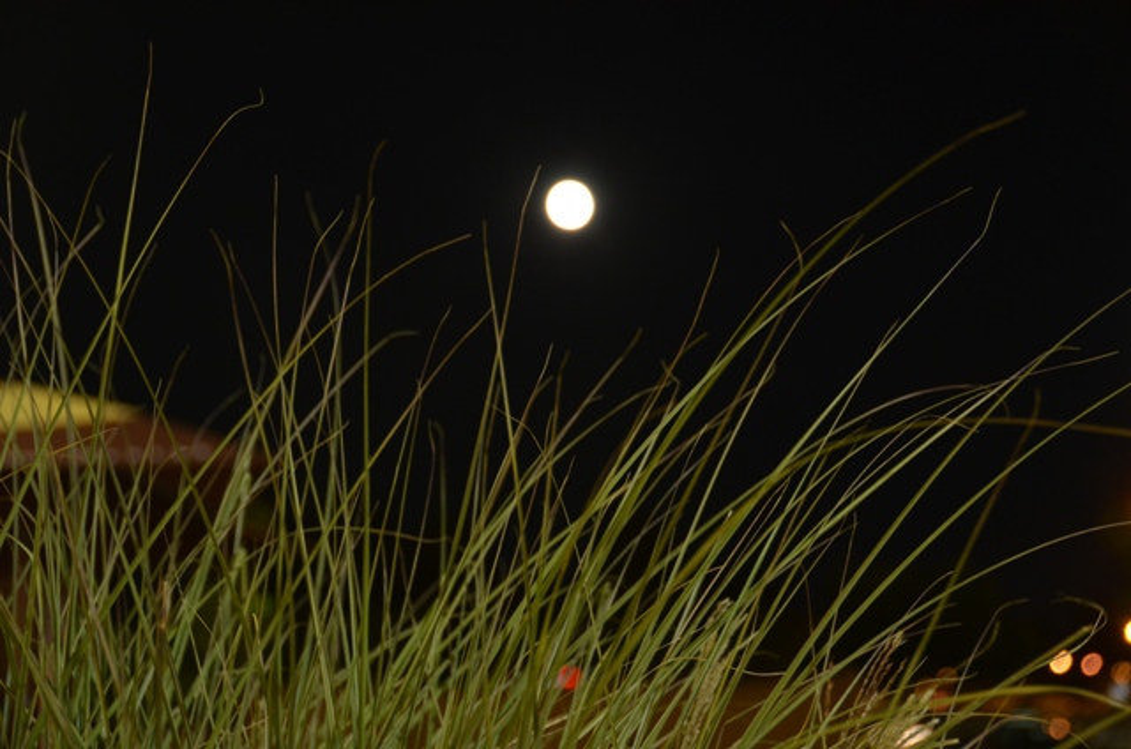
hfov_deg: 22.7
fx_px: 2822
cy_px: 374
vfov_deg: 15.1
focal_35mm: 90
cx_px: 566
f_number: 5.6
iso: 800
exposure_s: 1/6
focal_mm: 60
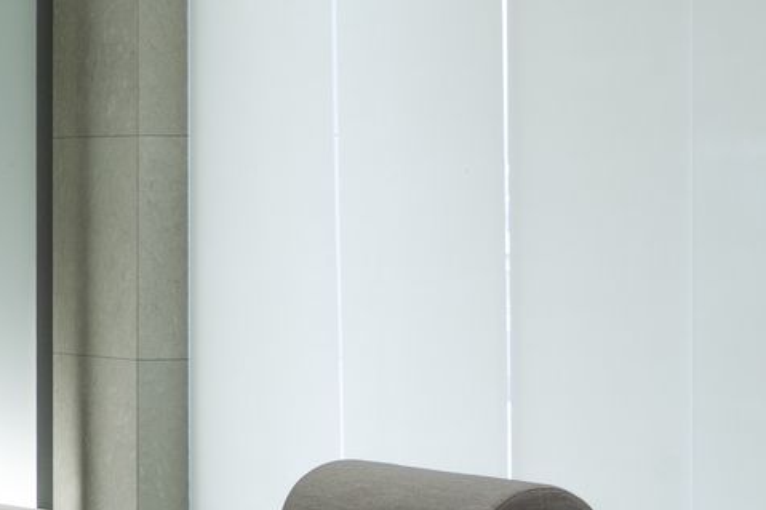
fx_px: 4615
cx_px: 462
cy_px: 680
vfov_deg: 6.3
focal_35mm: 217
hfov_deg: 9.5
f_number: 10
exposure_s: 1/3
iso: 200
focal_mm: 52
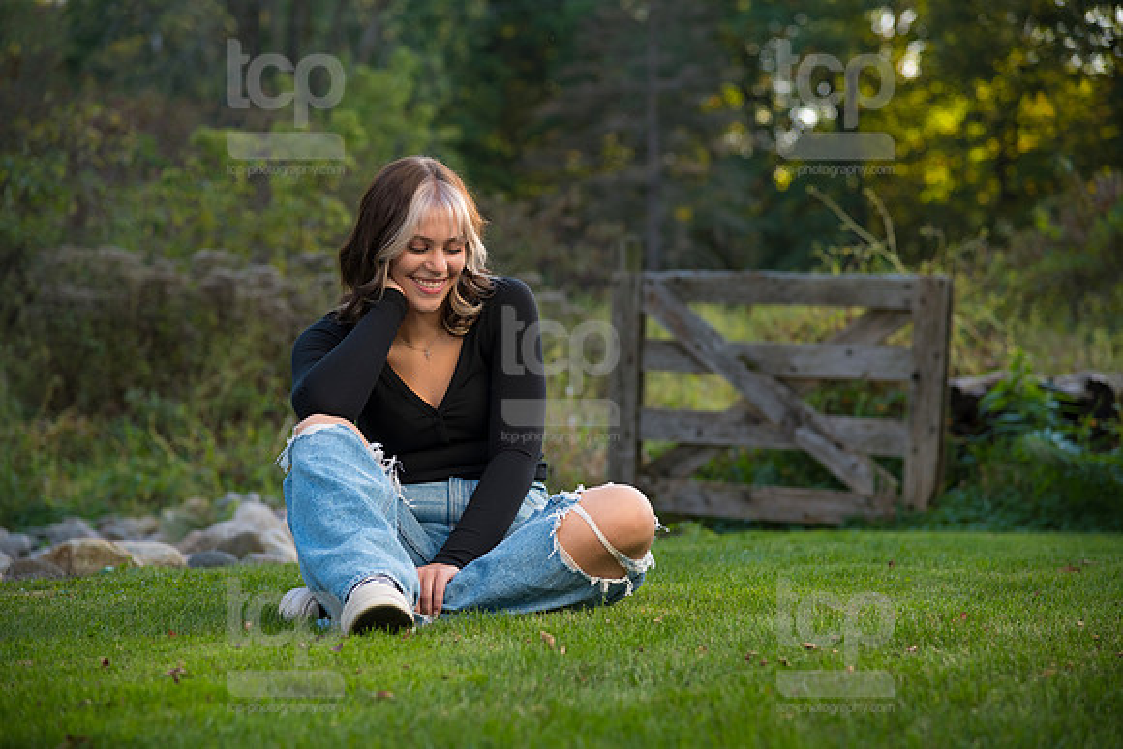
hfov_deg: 20.4
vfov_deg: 13.7
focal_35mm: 100
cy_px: 374
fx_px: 3120
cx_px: 562
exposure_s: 1/250
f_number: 4.5
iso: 250
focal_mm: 100
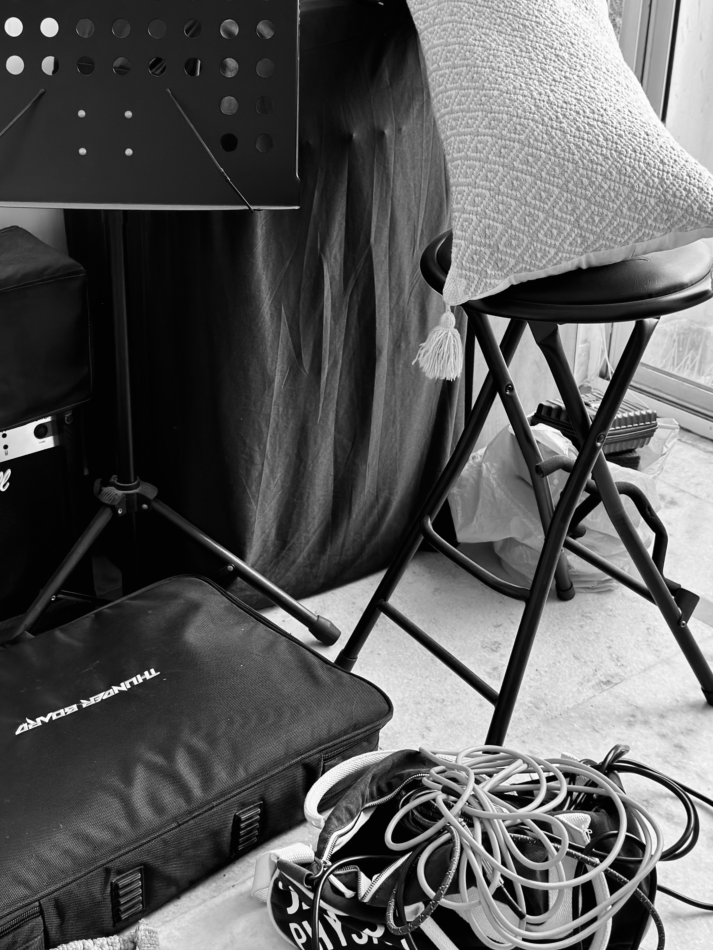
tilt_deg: -26.9
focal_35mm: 53
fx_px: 1456
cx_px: 258
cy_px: 477
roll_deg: +0.9
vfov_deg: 36.2
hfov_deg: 27.4
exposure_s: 1/89
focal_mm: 6.76
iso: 125
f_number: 1.78
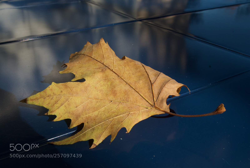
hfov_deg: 49.5
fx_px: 271
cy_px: 84
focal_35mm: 39
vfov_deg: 34.3
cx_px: 125
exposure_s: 1/60
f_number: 16
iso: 100
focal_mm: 26
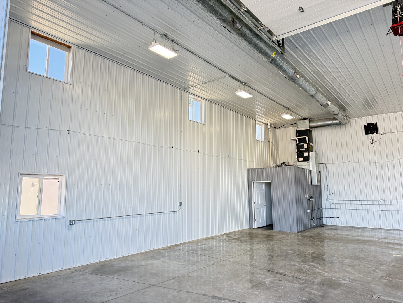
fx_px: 279
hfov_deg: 71.6
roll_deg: -0.8
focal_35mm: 24
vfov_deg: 56.8
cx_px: 202
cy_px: 152
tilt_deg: +7.6
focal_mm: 6.76
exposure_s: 1/226
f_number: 1.78
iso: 200
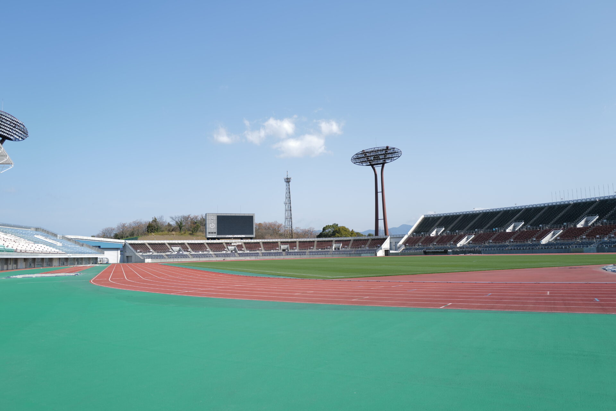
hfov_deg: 65.5
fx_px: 479
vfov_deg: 46.4
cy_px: 206
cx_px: 308
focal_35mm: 28
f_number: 2.5
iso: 50
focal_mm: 28
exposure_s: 1/1000
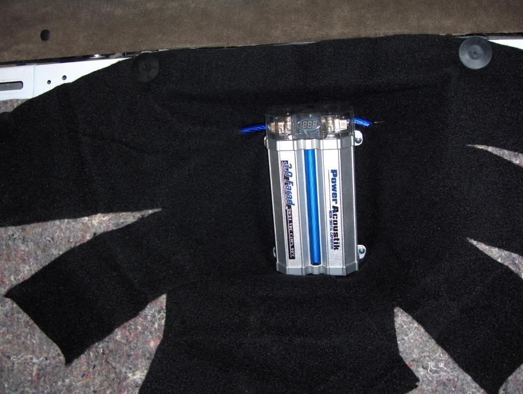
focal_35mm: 39
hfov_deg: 47.8
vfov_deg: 36.9
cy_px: 197
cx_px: 262
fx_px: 590
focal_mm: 8
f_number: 2.8
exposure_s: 1/60
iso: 100
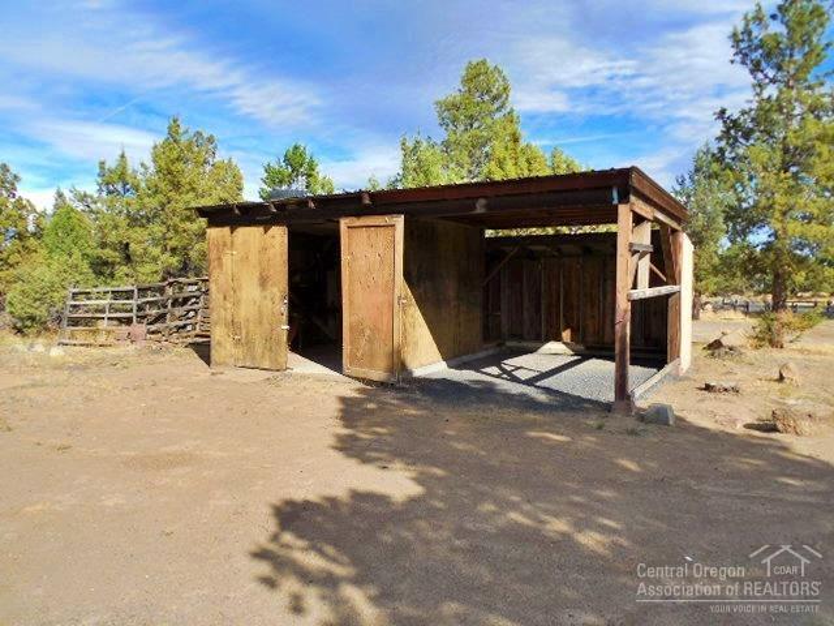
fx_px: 602
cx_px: 417
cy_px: 313
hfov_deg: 69.4
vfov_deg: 54.9
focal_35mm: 25
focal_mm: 4.5
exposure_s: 1/800
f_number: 3.3
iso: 125
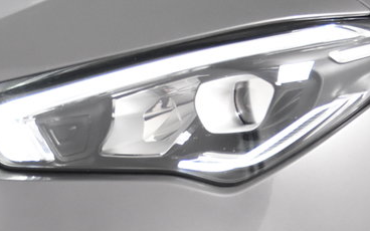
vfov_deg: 7.9
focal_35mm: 165
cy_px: 300
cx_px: 235
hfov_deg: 12.7
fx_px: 1662
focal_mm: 31
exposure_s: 1/80
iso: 1600
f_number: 4.5
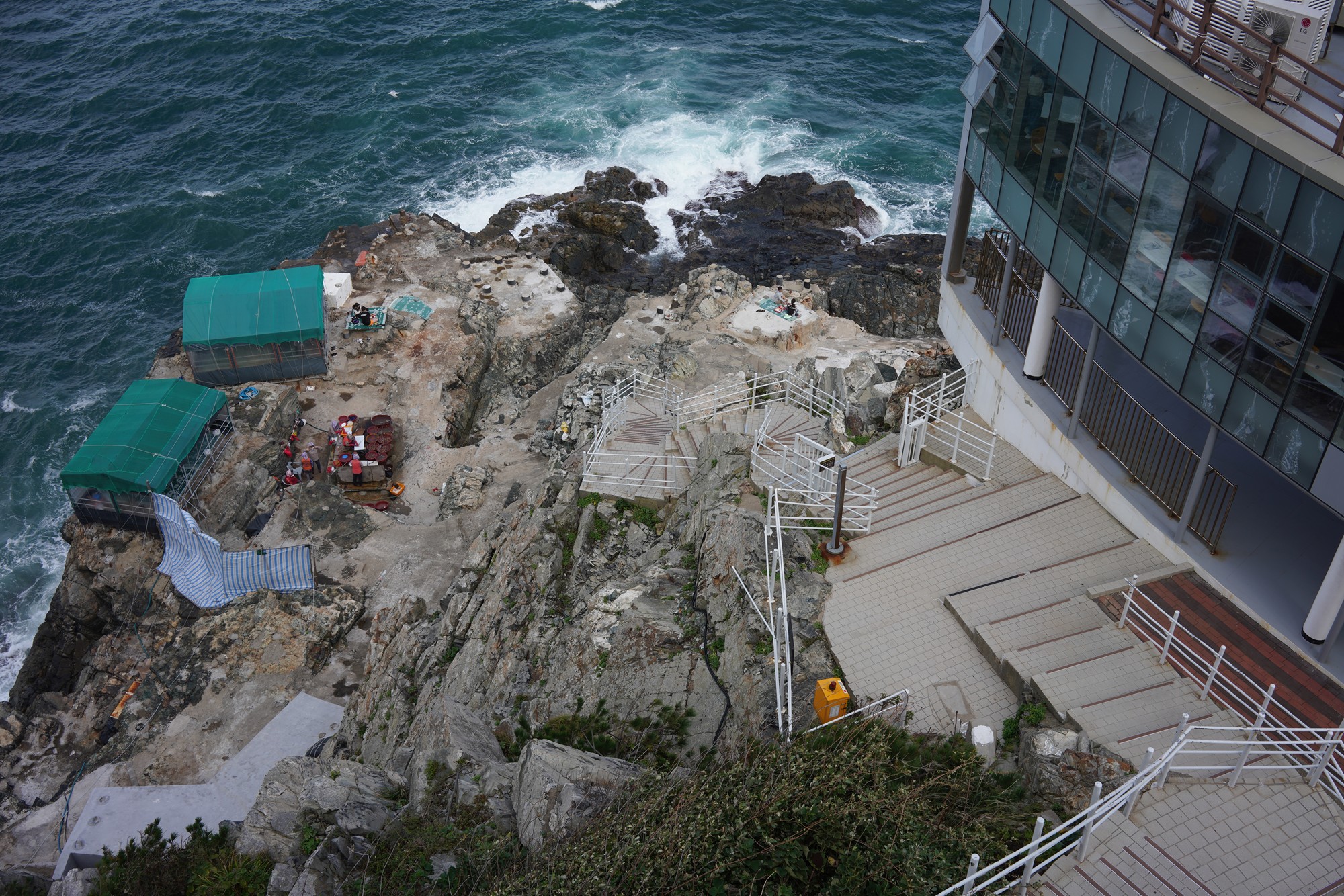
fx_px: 1307
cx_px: 672
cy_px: 448
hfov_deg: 54.4
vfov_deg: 37.9
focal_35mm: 35
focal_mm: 35
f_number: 11
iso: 100
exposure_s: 1/80
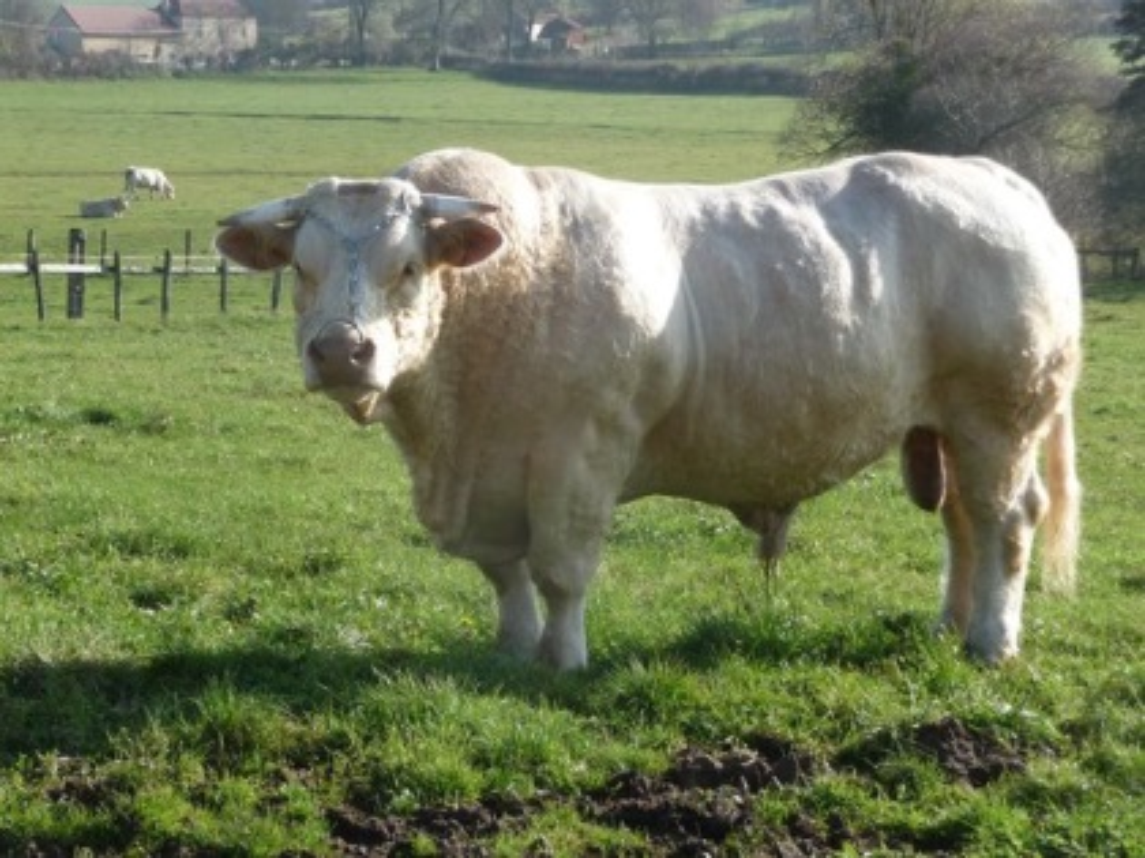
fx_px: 3175
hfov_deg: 20.4
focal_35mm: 96
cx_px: 572
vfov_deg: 15.4
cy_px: 429
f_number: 4.7
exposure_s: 1/320
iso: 100
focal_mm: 16.3
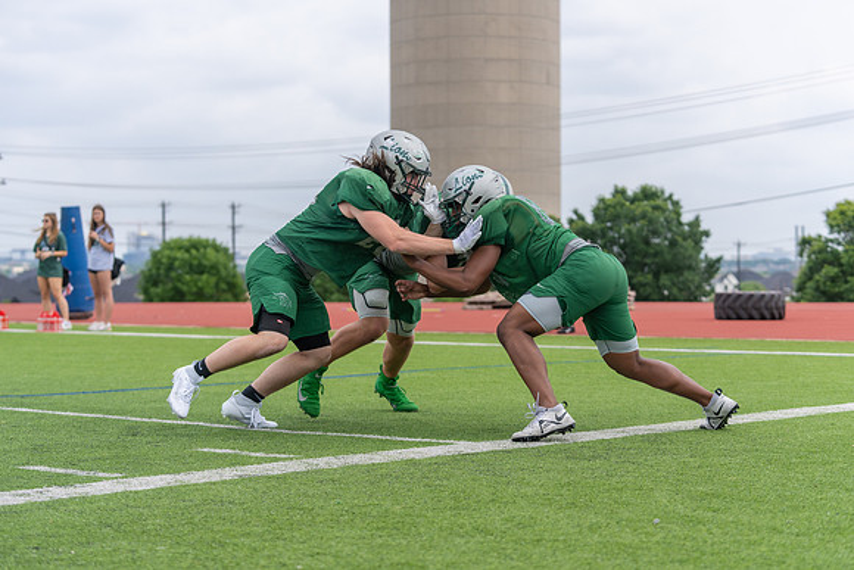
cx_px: 427
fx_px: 1851
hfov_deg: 26.0
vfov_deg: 17.5
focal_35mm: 78
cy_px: 285
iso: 160
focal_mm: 78
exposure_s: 1/1250
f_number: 3.5
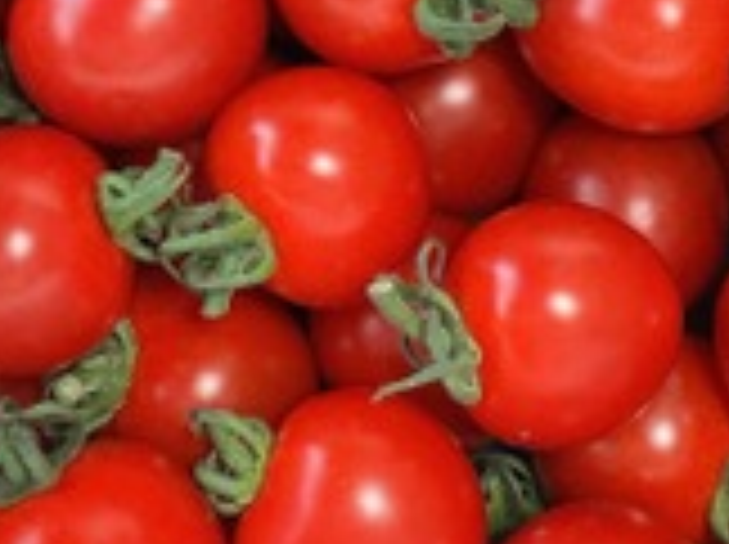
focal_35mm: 86
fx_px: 1808
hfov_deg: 22.8
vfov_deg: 17.0
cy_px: 121
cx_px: 400
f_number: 1.8
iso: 250
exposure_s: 1/40
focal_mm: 3
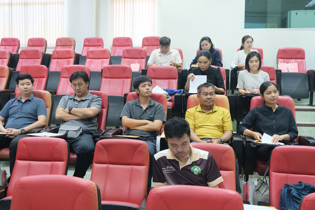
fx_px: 324
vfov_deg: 35.9
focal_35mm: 37
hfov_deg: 51.9
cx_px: 158
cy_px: 105
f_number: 4.4
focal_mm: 24.9
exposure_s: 1/30
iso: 2000
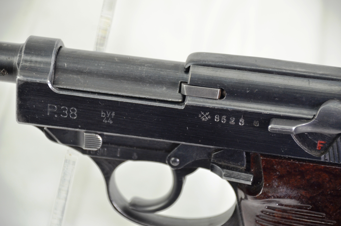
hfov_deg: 10.2
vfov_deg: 6.8
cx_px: 170
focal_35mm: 202
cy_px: 113
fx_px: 1914
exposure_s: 1/125
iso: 900
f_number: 5.6
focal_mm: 135
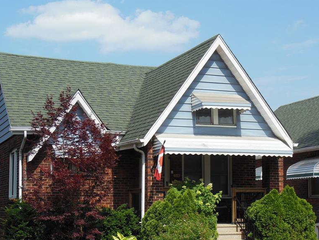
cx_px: 168
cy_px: 157
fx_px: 700
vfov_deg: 19.3
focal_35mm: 76
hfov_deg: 25.7
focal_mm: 10.2
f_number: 4.1
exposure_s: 1/1000
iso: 125
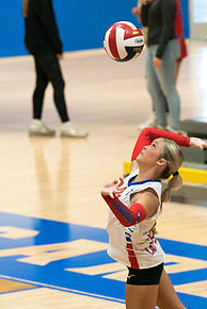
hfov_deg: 4.0
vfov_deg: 6.0
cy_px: 247
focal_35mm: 343
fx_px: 2951
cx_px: 133
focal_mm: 129
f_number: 2.8
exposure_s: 1/1000
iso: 2500
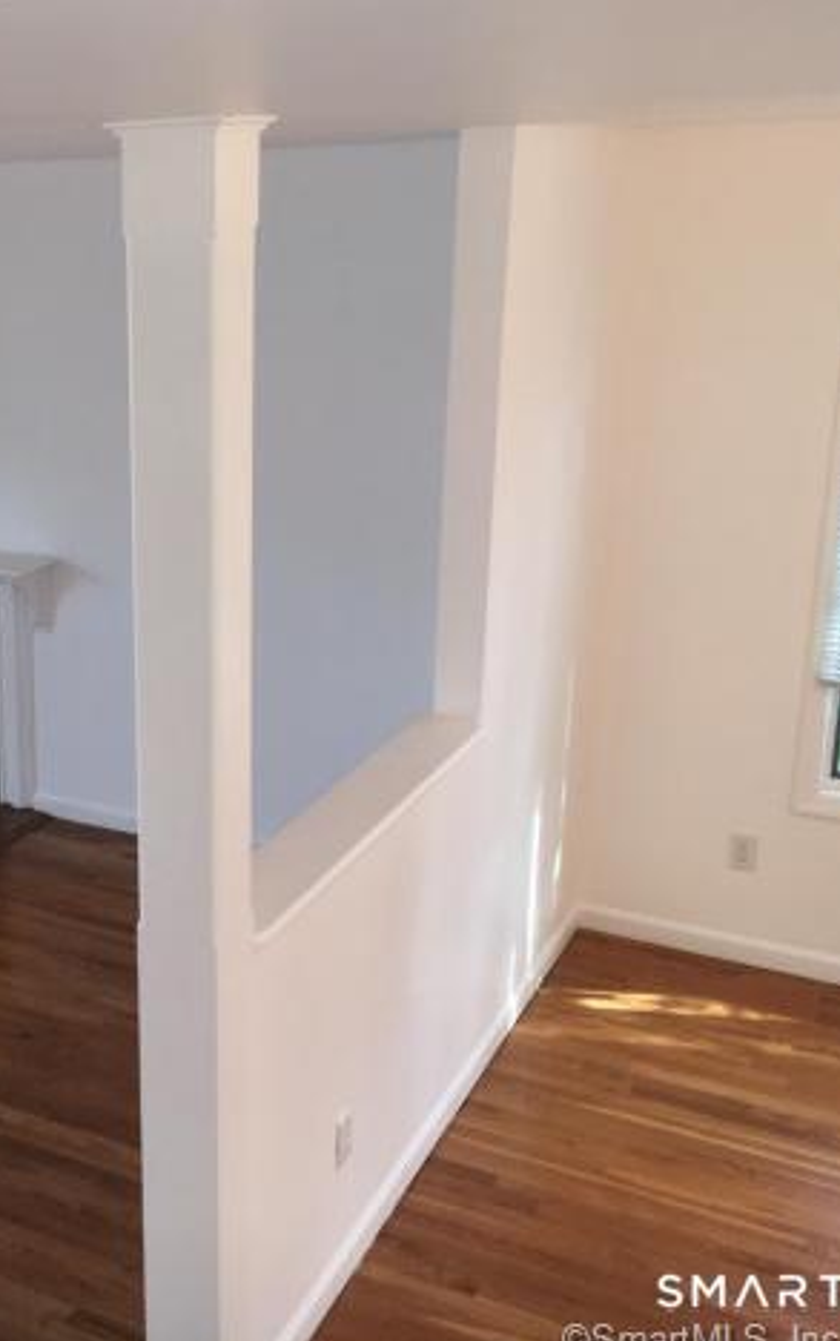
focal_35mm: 42
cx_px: 57
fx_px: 1537
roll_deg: +2.7
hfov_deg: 29.1
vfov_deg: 47.2
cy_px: 679
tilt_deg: -17.3
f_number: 2.2
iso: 32
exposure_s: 1/30
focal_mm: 4.15
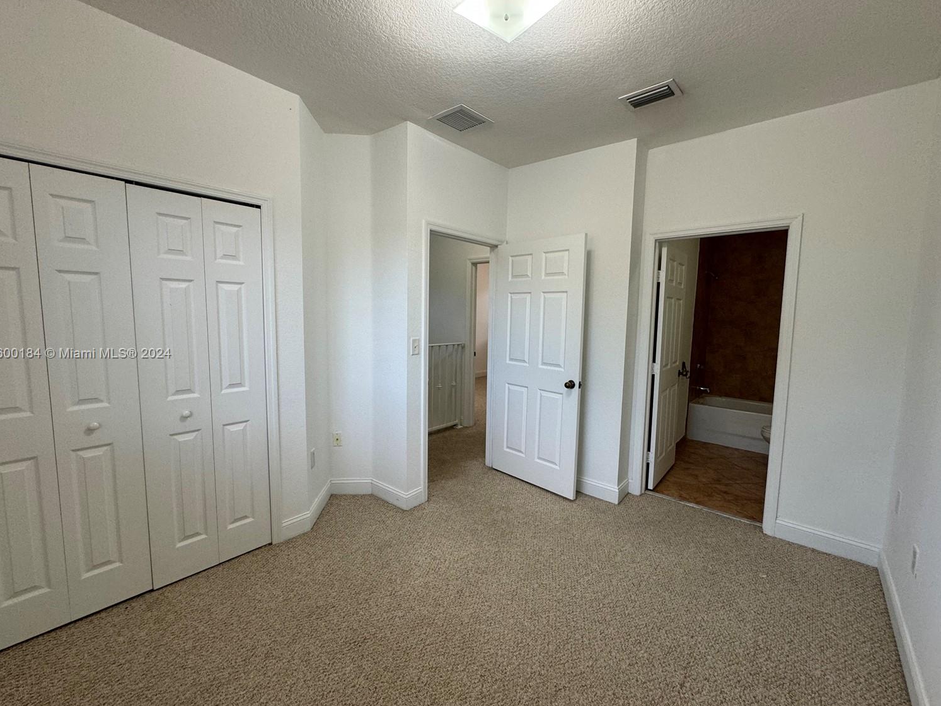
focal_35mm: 15
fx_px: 408
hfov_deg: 98.2
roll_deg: -1.2
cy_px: 354
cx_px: 473
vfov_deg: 81.8
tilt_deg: -6.3
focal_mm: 2.22
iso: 160
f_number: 2.2
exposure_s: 1/120
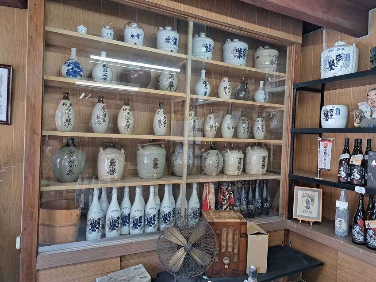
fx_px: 261
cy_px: 141
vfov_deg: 56.8
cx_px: 188
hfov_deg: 71.6
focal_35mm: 24
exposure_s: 1/50
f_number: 1.8
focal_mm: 5.23
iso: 200
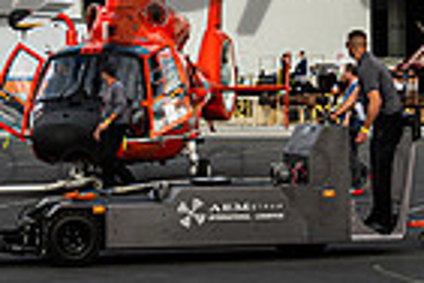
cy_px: -101
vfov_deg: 7.4
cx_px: 294
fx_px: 2155
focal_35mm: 183
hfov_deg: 11.2
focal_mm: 42
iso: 320
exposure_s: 1/500
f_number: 7.1
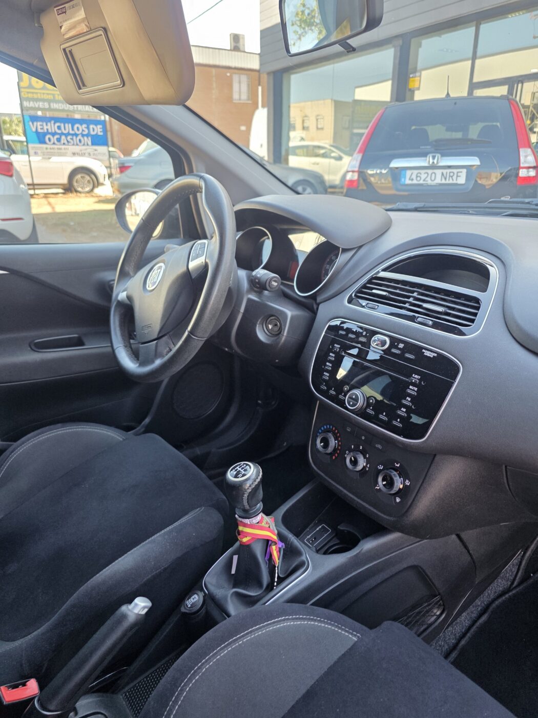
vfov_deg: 73.9
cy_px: 359
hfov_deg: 58.9
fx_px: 477
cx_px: 269
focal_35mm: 23
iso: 125
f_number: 1.7
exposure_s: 1/180
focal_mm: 6.3
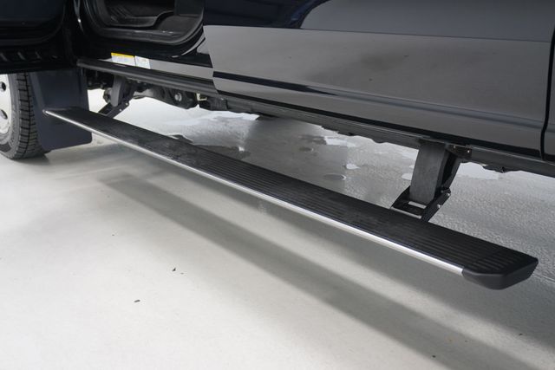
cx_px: 278
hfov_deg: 51.9
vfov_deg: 36.0
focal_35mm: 37
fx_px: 571
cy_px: 185
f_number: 4.5
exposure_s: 1/160
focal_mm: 25
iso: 640
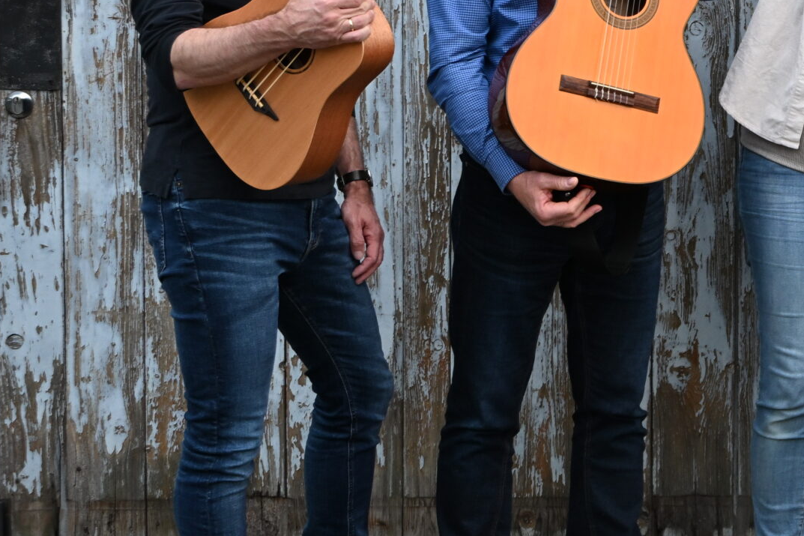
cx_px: 940
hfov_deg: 18.4
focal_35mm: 106
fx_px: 2358
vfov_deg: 12.9
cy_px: 145
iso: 450
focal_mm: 29.5
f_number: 4
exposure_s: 1/125
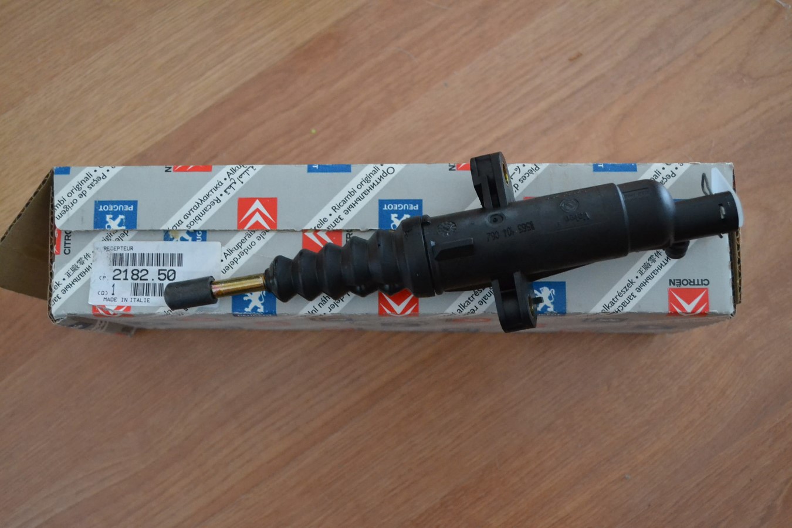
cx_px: 396
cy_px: 264
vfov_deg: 30.8
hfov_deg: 45.0
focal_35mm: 44
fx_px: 957
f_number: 4.5
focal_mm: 29
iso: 3200
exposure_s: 1/30
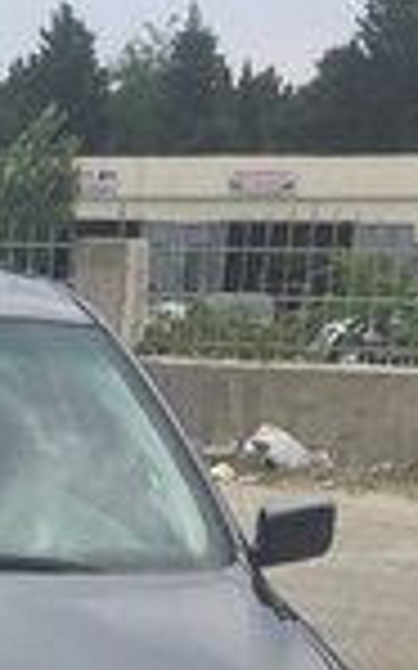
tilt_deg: -18.6
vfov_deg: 18.8
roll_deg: +0.0
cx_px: -189
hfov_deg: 12.3
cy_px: 890
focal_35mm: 102
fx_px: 1861
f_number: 2.2
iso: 32
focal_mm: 4.15
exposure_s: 1/1199
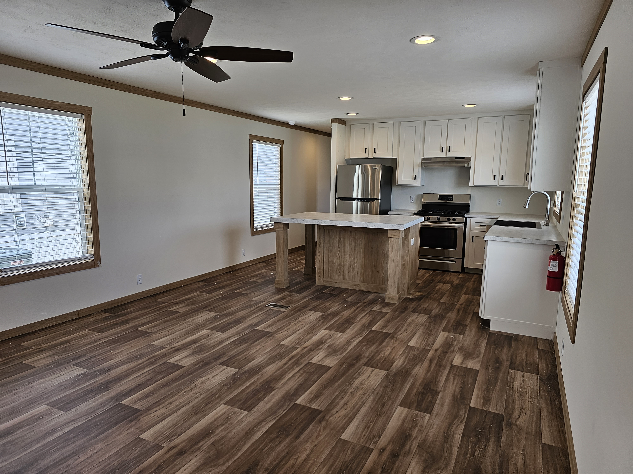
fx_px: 421
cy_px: 237
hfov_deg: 73.9
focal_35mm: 23
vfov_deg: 58.9
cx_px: 316
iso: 40
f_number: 1.7
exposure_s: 1/120
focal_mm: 6.3
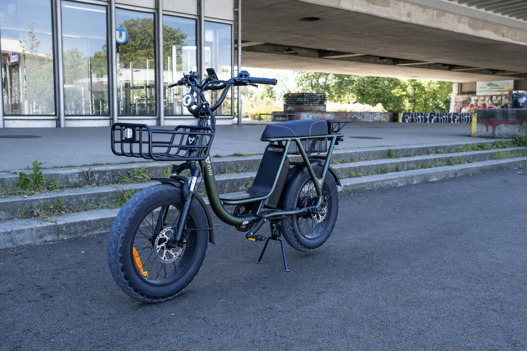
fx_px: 498
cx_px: 264
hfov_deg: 55.8
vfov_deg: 38.9
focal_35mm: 34
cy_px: 176
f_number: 4.5
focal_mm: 22.7
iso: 3200
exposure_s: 1/2000
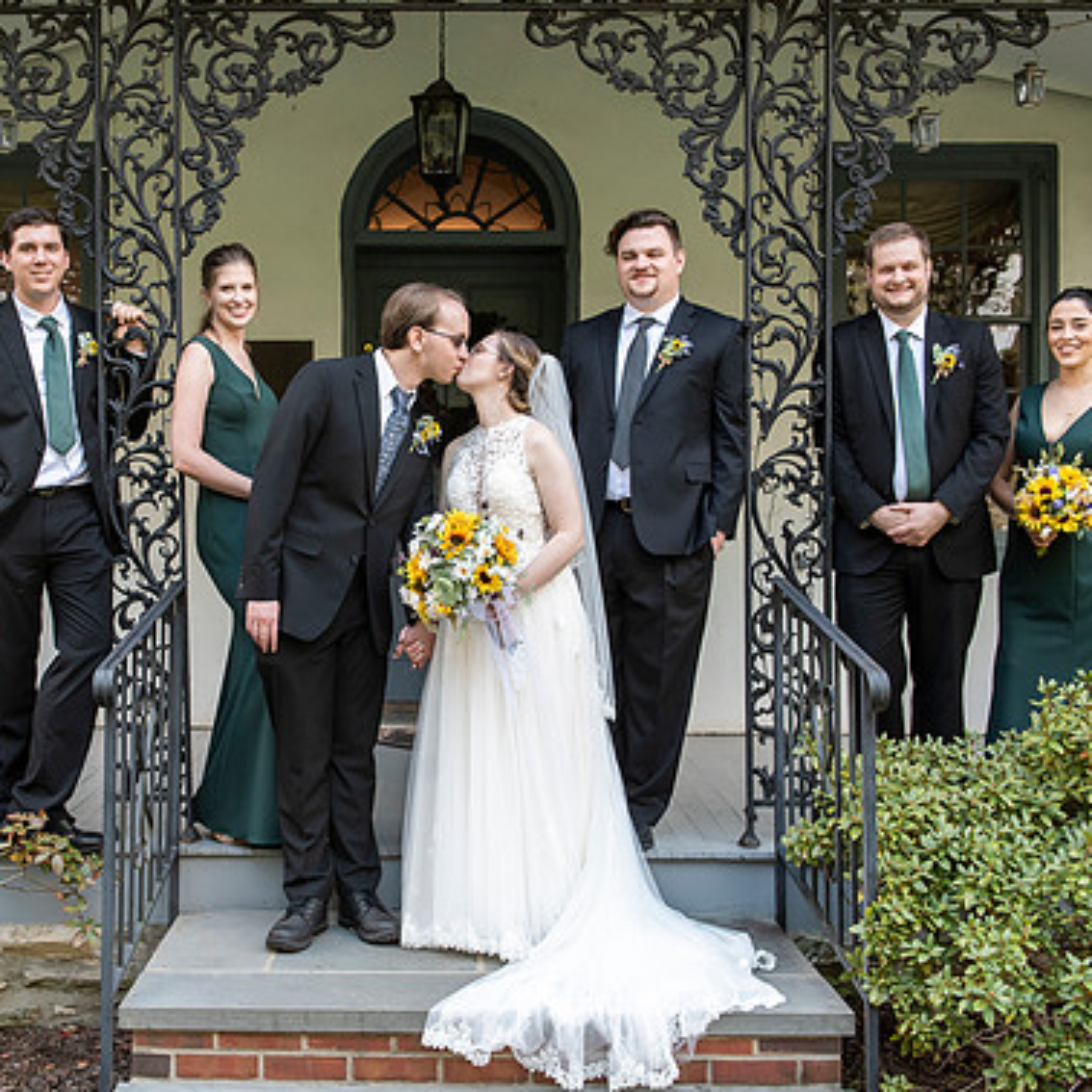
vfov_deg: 37.6
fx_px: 1606
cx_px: 401
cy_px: 534
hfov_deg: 37.3
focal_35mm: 45
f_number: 5.6
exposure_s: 1/200
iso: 640
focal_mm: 32
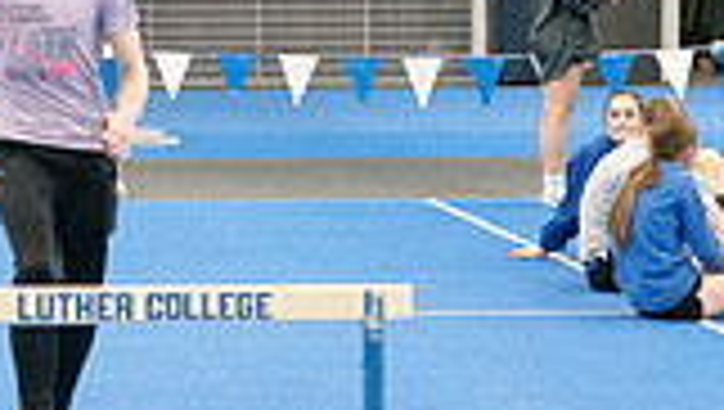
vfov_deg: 6.6
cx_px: 157
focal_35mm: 185
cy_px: -56
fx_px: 3556
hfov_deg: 11.6
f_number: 4.5
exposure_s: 1/500
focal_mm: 49
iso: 4000
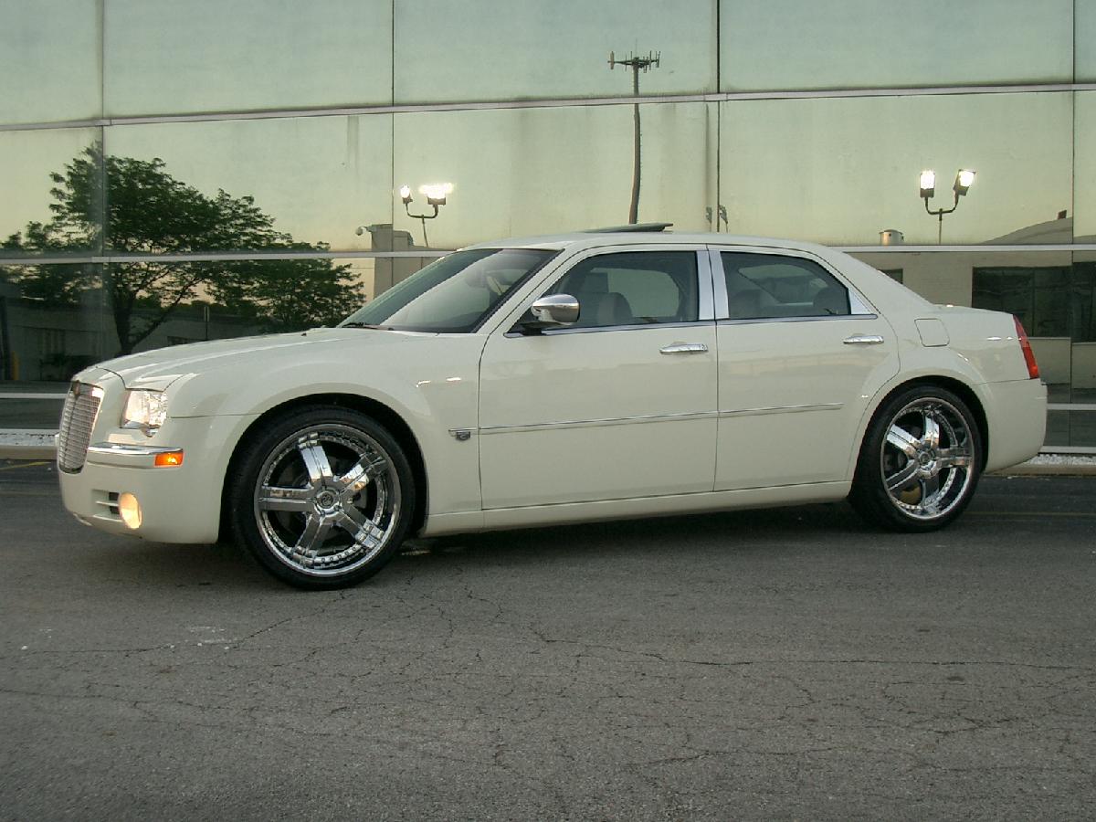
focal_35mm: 49
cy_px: 411
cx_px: 548
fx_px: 1551
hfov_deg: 38.9
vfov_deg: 29.7
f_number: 3.1
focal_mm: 8.2
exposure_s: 1/60
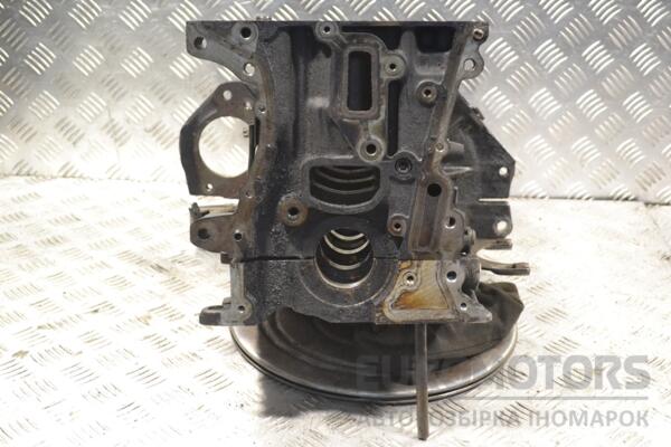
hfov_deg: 35.1
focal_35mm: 57
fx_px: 1062
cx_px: 336
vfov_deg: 23.8
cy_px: 224
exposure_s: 1/200
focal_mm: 38
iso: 3200
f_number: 5.6
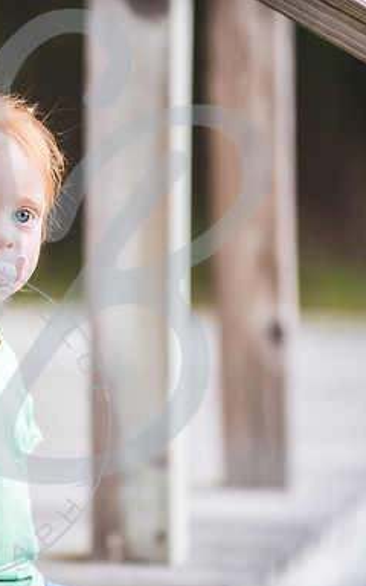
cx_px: 30
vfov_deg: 6.8
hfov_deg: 4.2
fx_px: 4931
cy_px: 294
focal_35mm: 309
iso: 400
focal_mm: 200
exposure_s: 1/200
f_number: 2.8
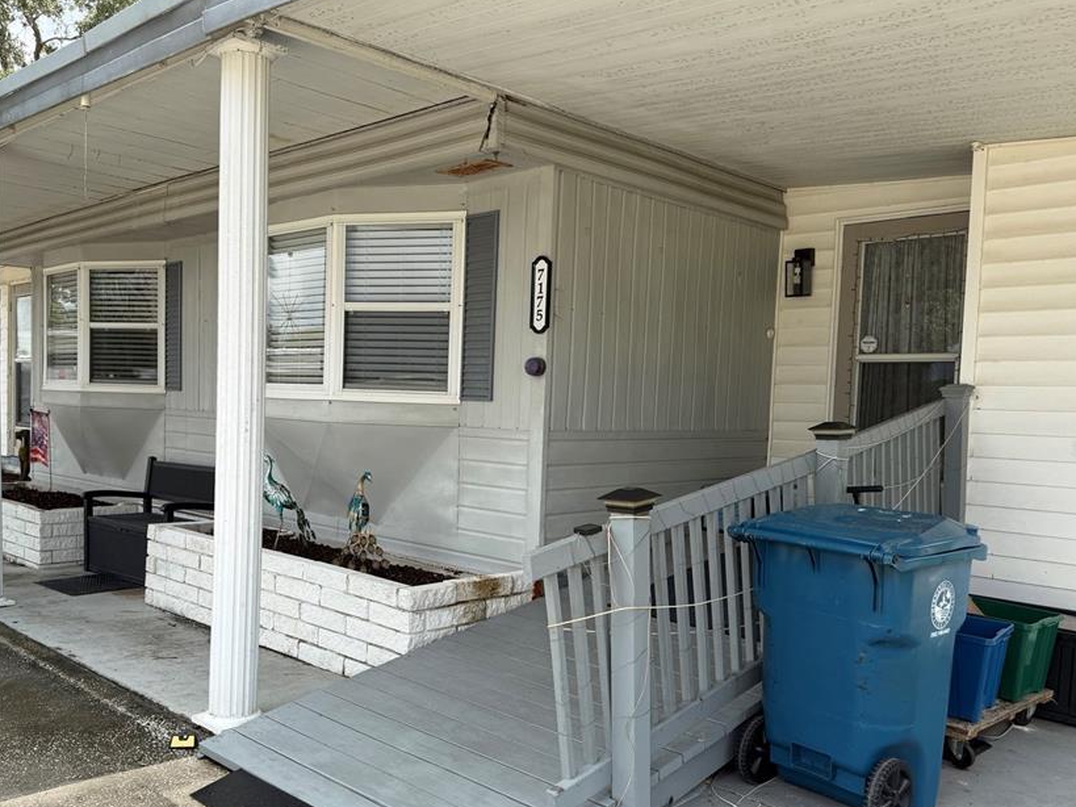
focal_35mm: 30
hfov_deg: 59.8
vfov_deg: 46.7
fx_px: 932
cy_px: 448
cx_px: 480
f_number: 1.78
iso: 80
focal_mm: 6.76
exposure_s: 1/2110
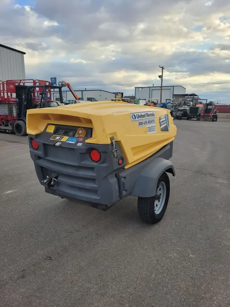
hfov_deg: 53.1
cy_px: 154
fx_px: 230
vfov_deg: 67.3
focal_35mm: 26
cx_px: 115
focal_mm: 5.4
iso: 40
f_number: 1.8
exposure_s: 1/476
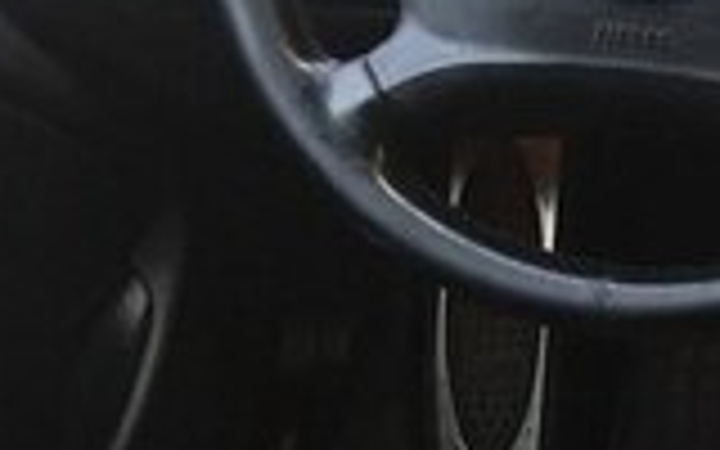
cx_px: 1422
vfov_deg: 10.2
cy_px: -79
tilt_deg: -17.4
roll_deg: -1.7
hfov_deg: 14.0
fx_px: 2492
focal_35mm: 127
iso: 25
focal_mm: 4.15
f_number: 2.2
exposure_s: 1/50
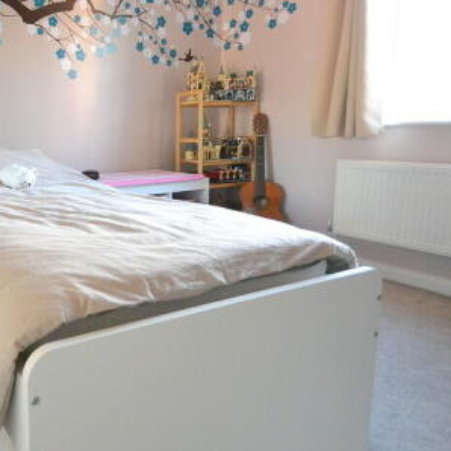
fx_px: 413
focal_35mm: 28
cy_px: 175
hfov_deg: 50.9
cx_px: 48
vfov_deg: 56.7
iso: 2000
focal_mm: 10
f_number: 3.5
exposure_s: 1/60
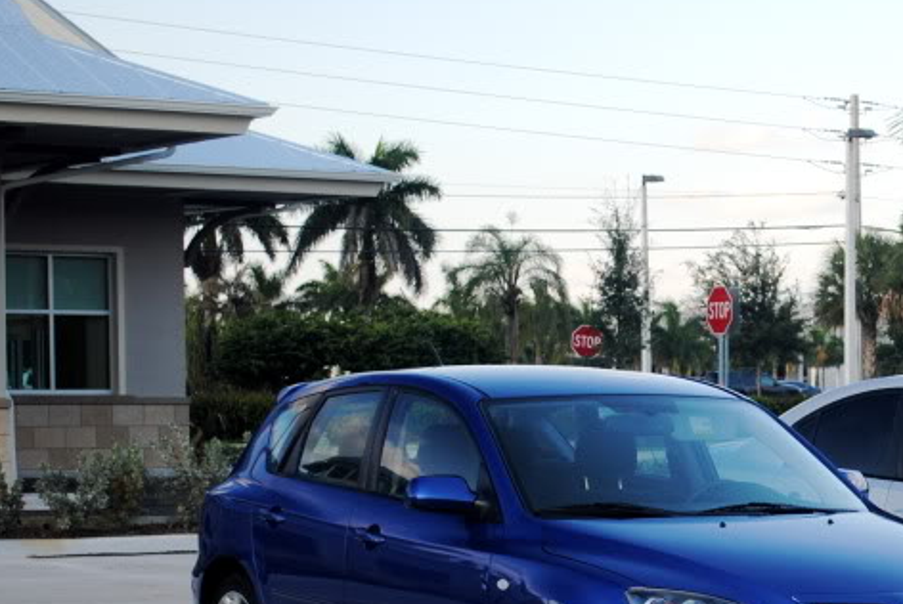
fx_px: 2938
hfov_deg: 17.0
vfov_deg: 11.6
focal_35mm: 117
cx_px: 938
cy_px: 597
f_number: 5.6
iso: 180
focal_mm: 36
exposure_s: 1/125
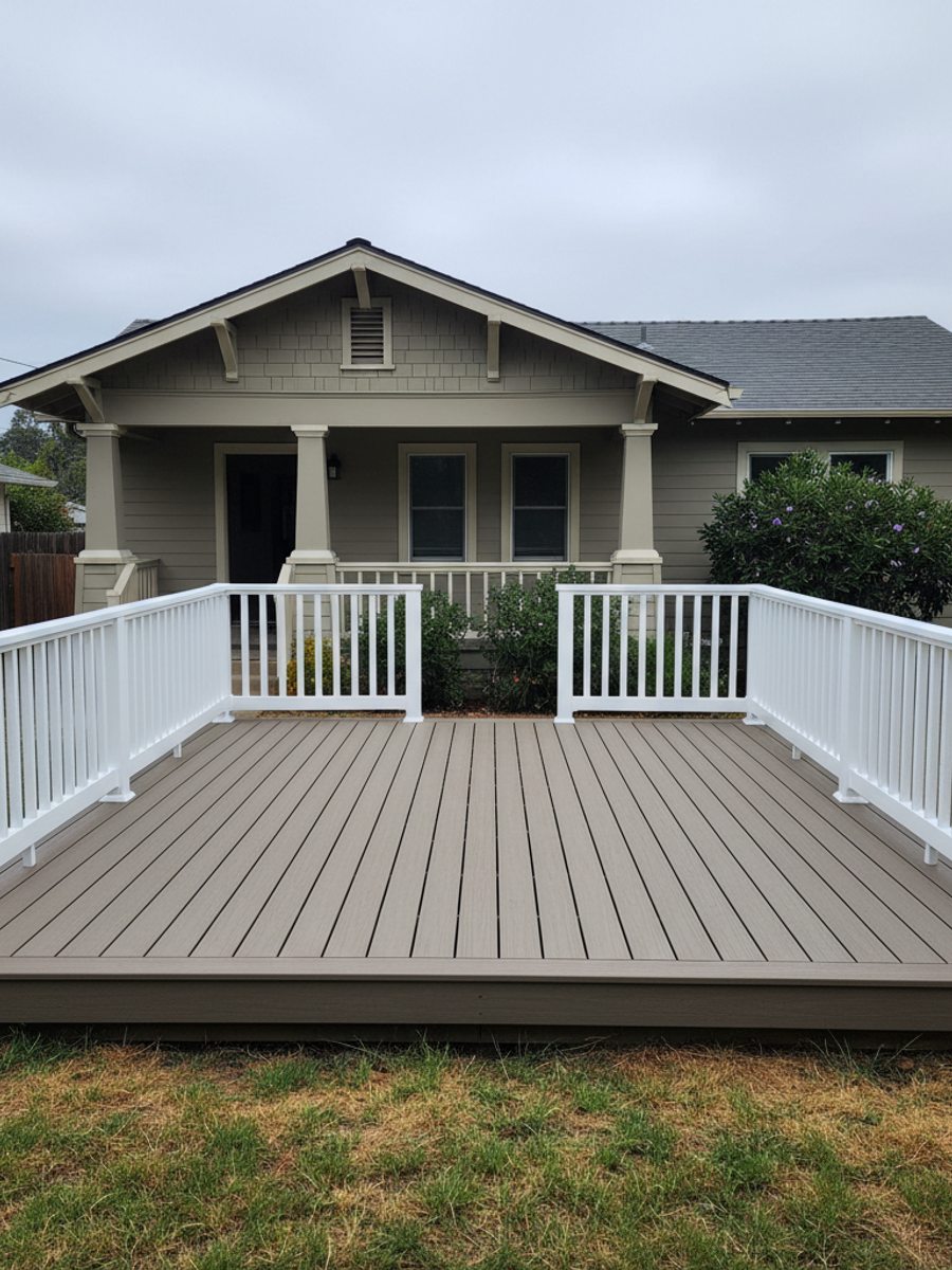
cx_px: 476
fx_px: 953
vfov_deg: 67.3
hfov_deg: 53.1
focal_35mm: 26
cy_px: 635
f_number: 1.5
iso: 100
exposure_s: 1/1060
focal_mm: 5.7
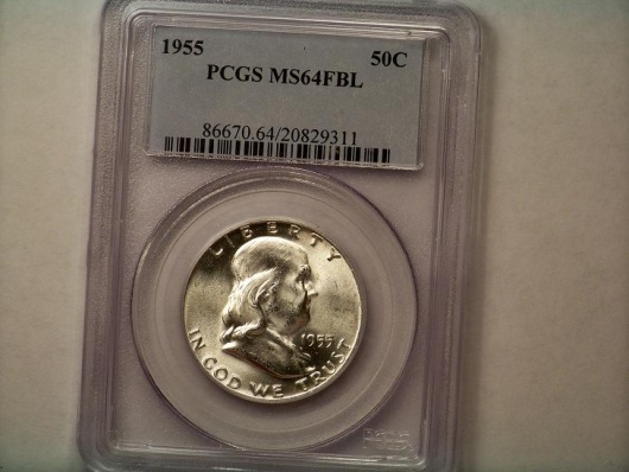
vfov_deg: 3.8
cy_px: 236
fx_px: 7199
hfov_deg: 5.0
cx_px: 314
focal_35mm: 396
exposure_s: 1/200
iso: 160
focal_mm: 70.2
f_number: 4.8
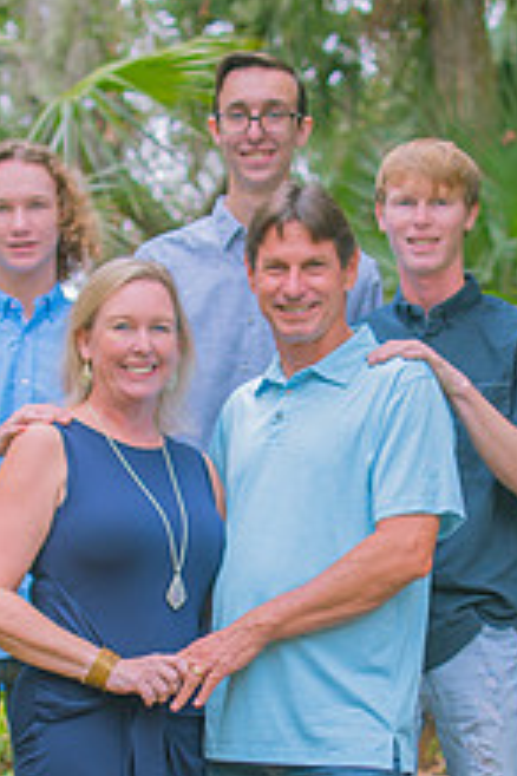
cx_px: 269
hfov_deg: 12.8
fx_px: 2305
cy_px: 666
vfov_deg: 18.8
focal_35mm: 107
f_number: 2.2
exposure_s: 1/250
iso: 100
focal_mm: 35
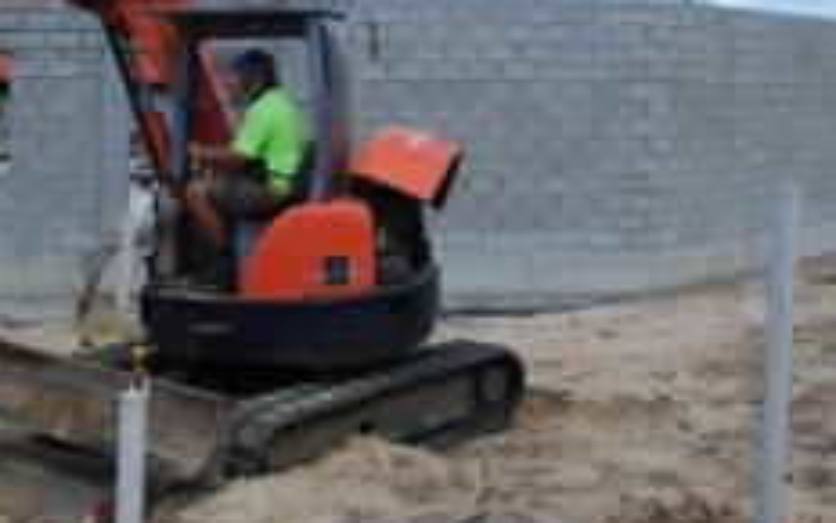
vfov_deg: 21.6
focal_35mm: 59
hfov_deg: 34.5
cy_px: 76
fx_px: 1344
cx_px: 389
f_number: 7.1
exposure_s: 1/200
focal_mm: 20
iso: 100
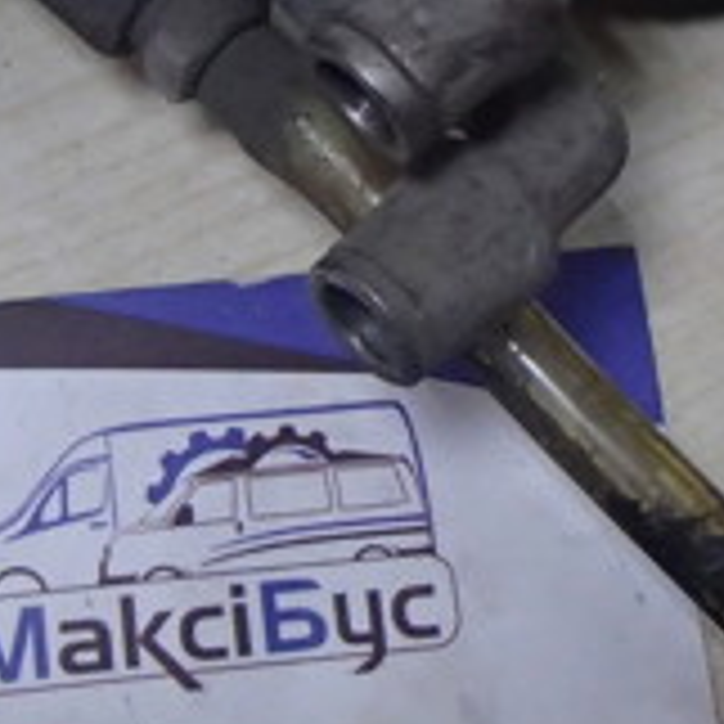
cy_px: 137
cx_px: 310
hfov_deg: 13.4
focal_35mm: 130
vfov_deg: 13.4
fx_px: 3076
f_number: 4.7
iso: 800
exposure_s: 1/60
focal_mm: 6.64
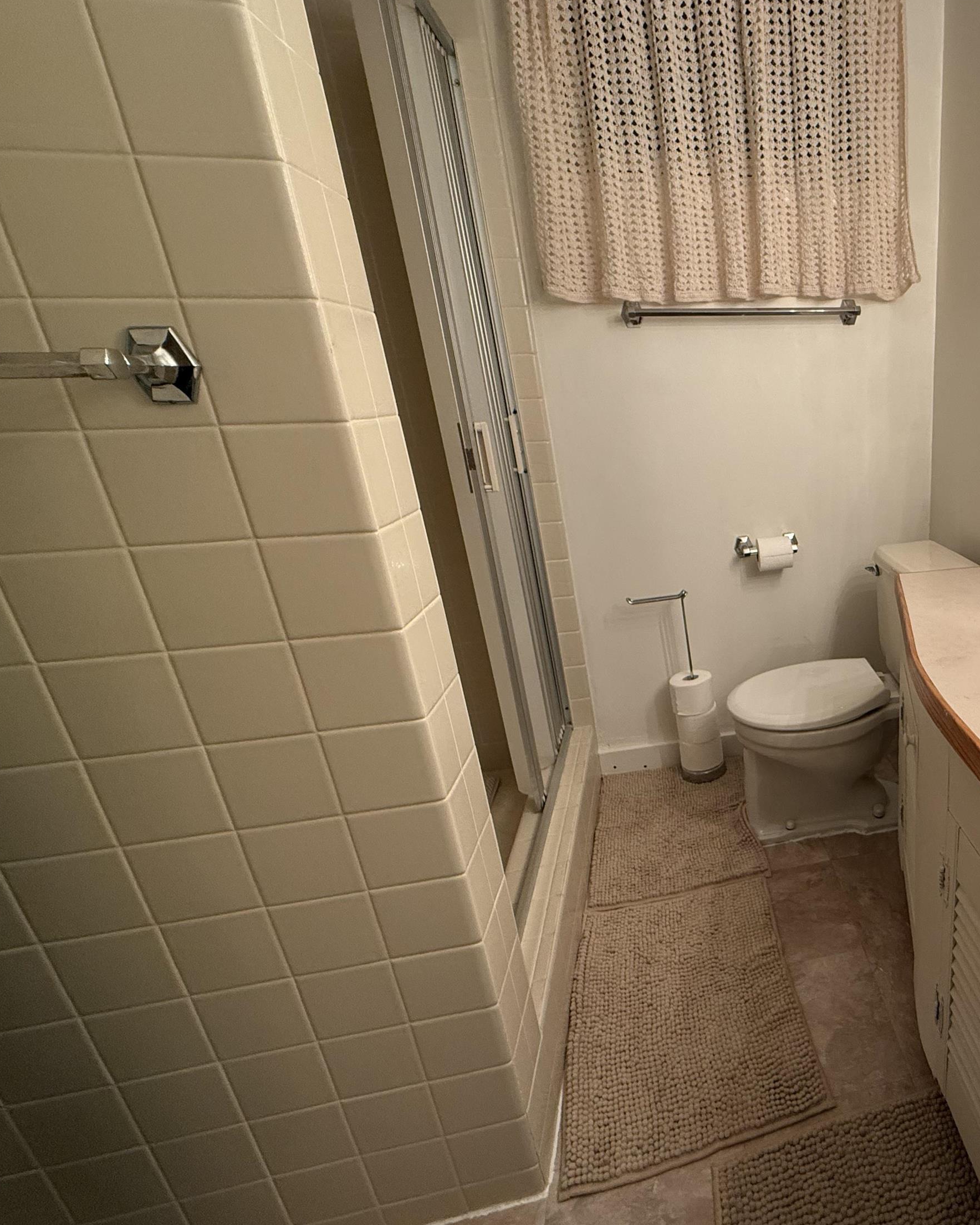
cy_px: 624
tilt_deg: -19.2
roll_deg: +1.1
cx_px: 835
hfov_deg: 62.4
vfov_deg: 83.3
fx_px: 689
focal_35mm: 19
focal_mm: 2.22
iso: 320
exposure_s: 1/120
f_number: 2.2
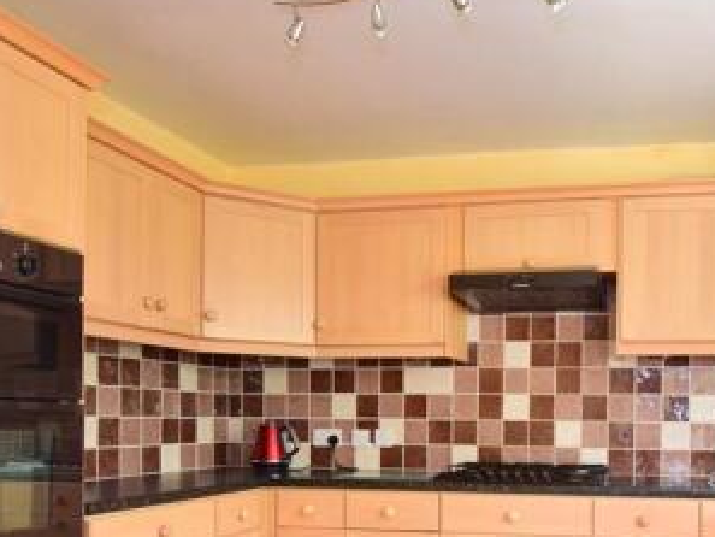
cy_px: 415
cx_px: 534
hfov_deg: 50.4
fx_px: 725
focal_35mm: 35
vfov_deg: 39.3
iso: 400
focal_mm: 11
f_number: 8
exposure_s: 1/10
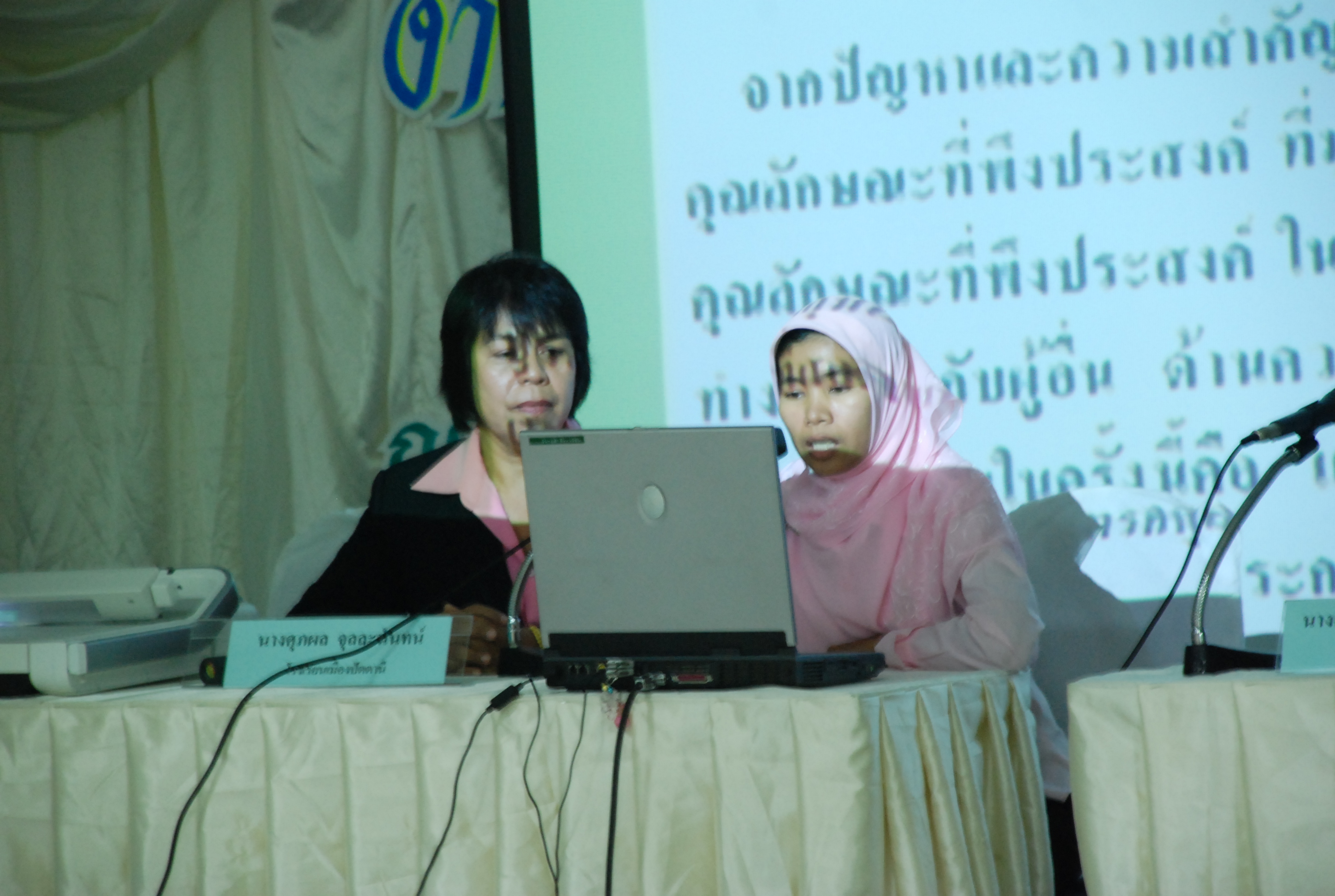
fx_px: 7525
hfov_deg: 10.1
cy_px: 448
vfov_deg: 6.8
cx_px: 668
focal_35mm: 202
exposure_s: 1/10
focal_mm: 135
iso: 1000
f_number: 5.6
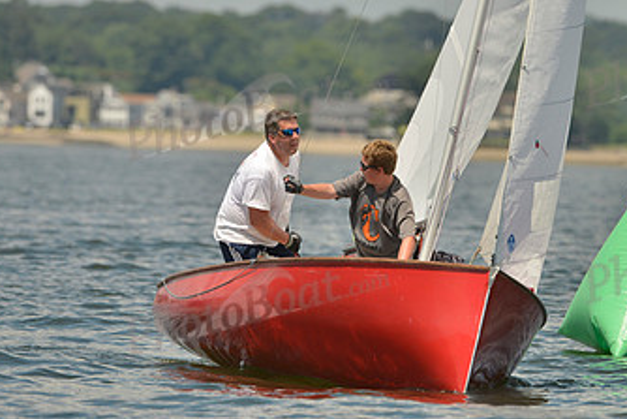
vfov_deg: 2.1
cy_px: 183
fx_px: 11482
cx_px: 488
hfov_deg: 3.1
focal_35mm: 659
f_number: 6.3
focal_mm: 380
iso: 200
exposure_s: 1/1250
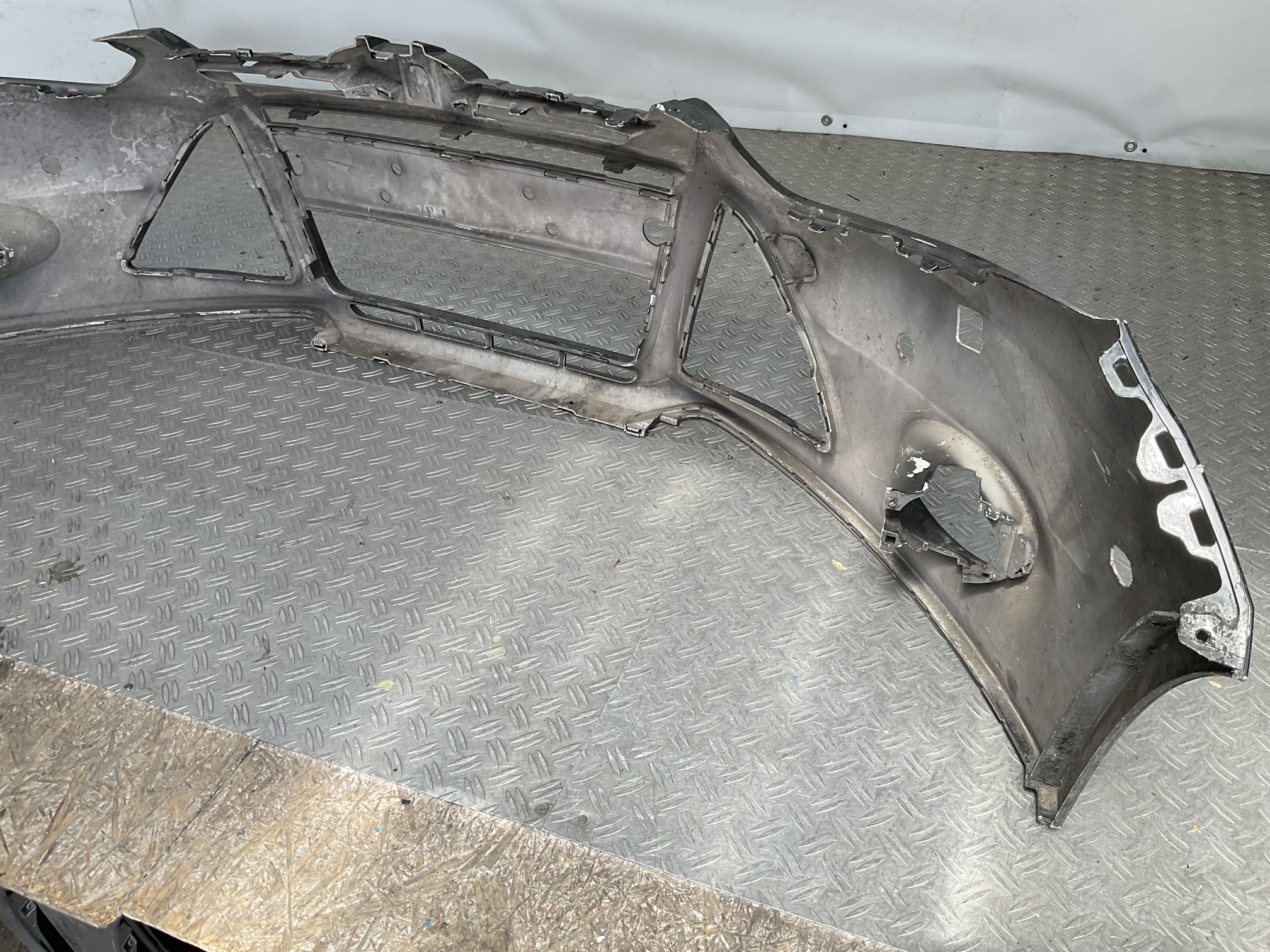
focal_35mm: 29
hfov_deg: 61.7
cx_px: 635
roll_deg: +1.9
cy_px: 476
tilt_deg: -35.4
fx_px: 1064
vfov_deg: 48.2
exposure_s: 1/391
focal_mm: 3
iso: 16
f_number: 1.8
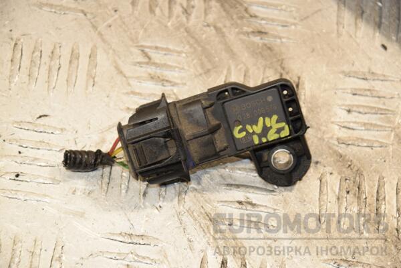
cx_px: 200
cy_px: 134
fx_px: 1754
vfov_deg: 8.7
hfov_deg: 13.0
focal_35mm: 158
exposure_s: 1/200
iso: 800
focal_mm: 105
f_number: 7.1
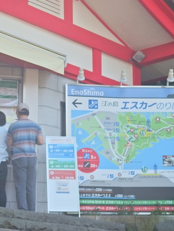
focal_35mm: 115
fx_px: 770
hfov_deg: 12.9
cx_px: 82
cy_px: 69
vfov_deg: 17.0
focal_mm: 14.4
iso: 100
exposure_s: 1/400
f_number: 3.2
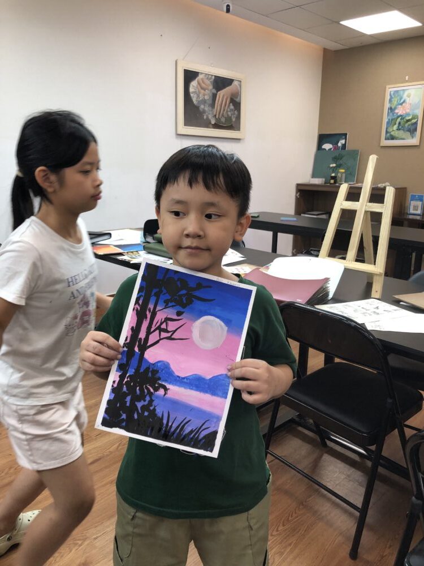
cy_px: 283
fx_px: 457
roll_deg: -0.9
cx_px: 212
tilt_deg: -13.8
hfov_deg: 49.7
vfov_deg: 63.4
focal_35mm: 28
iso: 25
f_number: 1.8
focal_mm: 3.99
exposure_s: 1/30
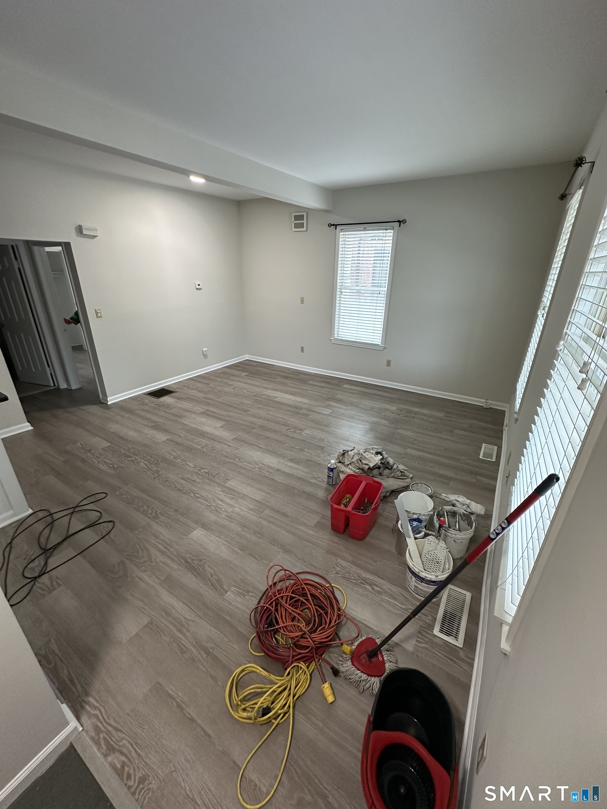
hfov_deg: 85.7
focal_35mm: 14
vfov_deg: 102.1
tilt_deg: -22.2
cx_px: 304
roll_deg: -1.7
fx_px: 327
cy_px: 404
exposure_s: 1/60
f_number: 2.2
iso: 200
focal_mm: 2.22
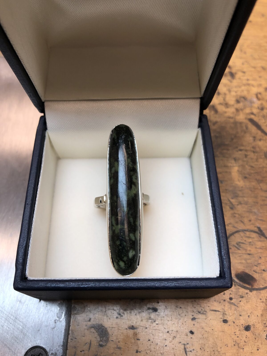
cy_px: 178
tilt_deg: -61.2
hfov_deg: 49.7
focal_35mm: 28
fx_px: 288
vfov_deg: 63.4
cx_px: 134
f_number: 1.8
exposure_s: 1/126
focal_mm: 4
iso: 20
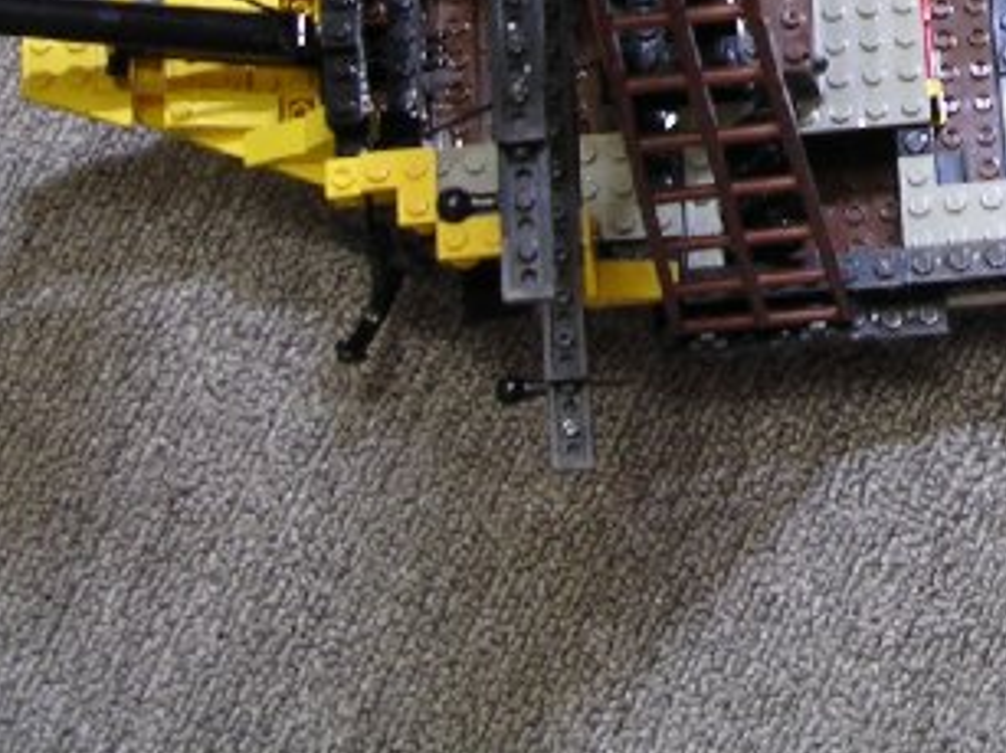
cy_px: -196
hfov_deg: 19.1
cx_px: 1068
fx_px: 2876
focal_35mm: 99
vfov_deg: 14.4
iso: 127
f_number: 2.8
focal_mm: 5.8
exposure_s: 1/3.2
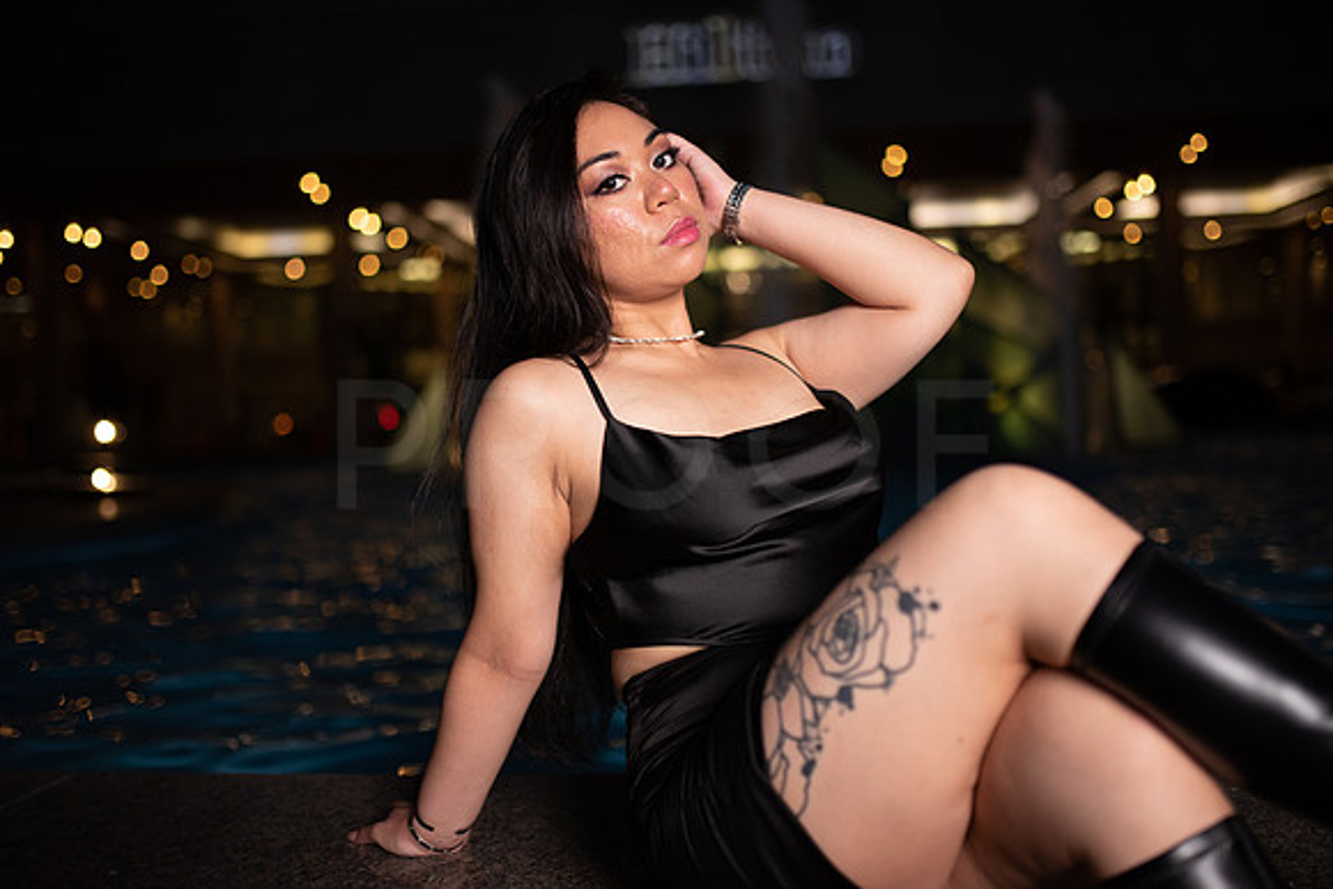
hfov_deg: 54.4
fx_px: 1296
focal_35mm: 35
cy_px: 444
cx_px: 666
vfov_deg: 37.9
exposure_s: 1/640
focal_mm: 35
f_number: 1.4
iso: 800
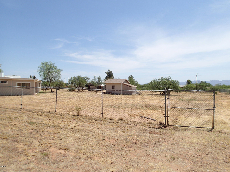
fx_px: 166
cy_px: 86
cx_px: 115
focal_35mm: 25
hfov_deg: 69.4
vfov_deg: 54.9
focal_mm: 4.5
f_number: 8
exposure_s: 1/200
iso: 100
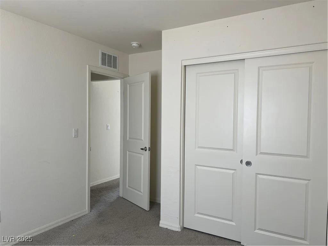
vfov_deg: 53.1
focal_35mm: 26
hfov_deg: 67.3
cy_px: 123
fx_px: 246
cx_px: 164
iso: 80
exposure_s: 1/121
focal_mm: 5.7
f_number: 1.5
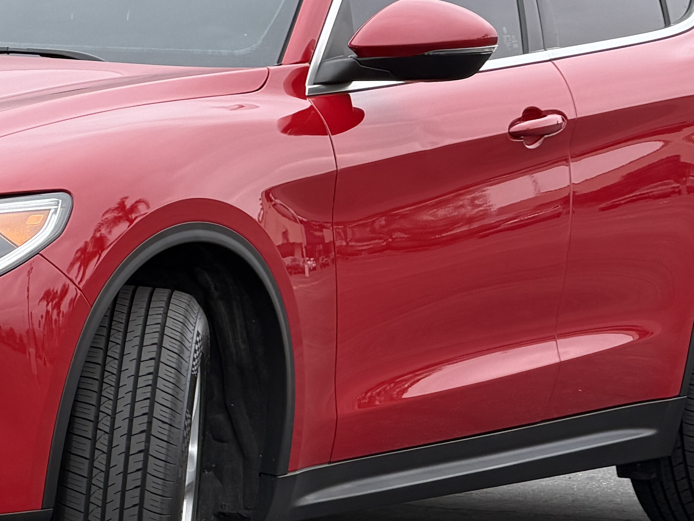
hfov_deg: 6.6
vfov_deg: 5.0
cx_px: 78
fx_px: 5995
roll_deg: +0.5
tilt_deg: -2.5
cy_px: 187
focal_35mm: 299
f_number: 2.8
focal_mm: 16.89
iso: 50
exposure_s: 1/306
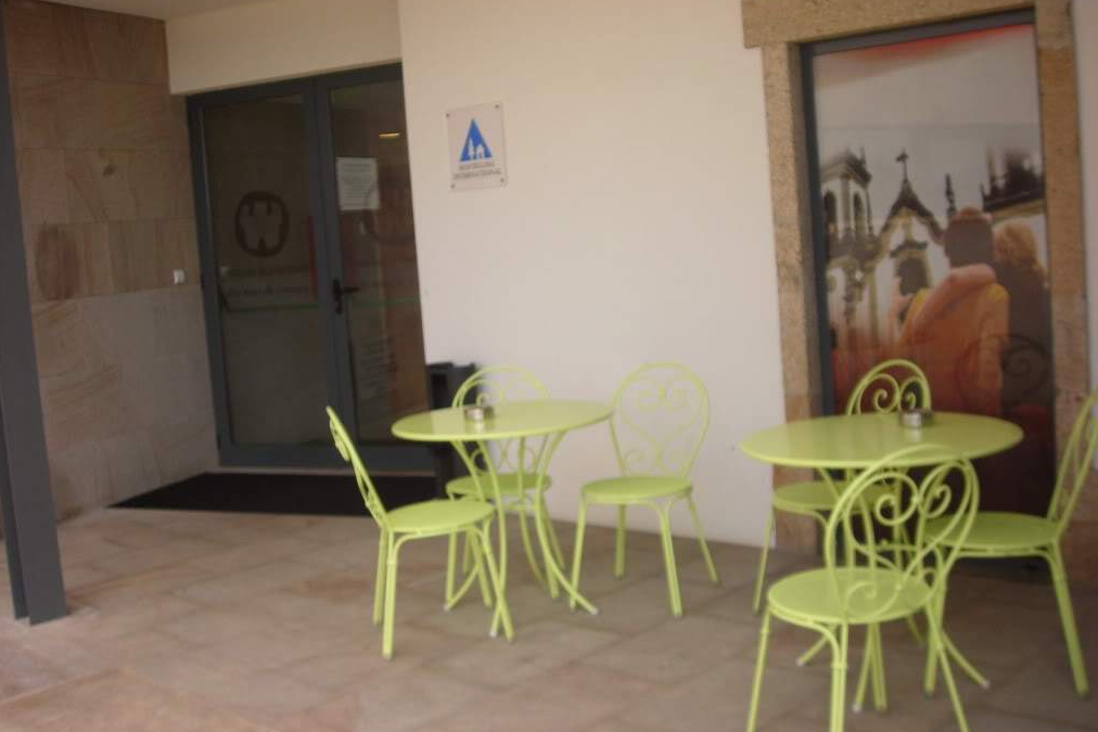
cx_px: 552
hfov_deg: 48.5
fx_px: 1220
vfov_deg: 33.4
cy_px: 337
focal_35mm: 40
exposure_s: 1/154
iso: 50
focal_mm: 6.3
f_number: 3.2
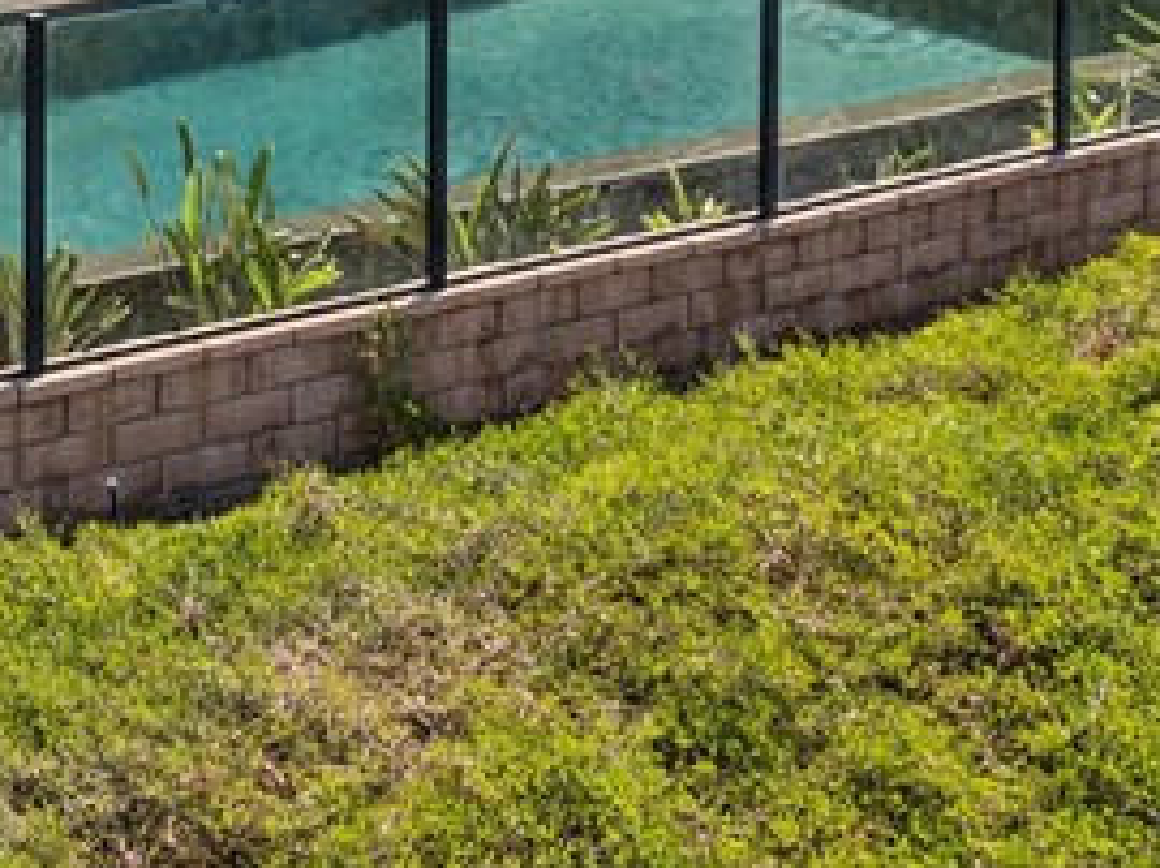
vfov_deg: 14.3
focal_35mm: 91
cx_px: -69
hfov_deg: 20.7
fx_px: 3047
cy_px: -713
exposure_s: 1/50
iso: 200
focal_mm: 12.3
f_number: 2.8
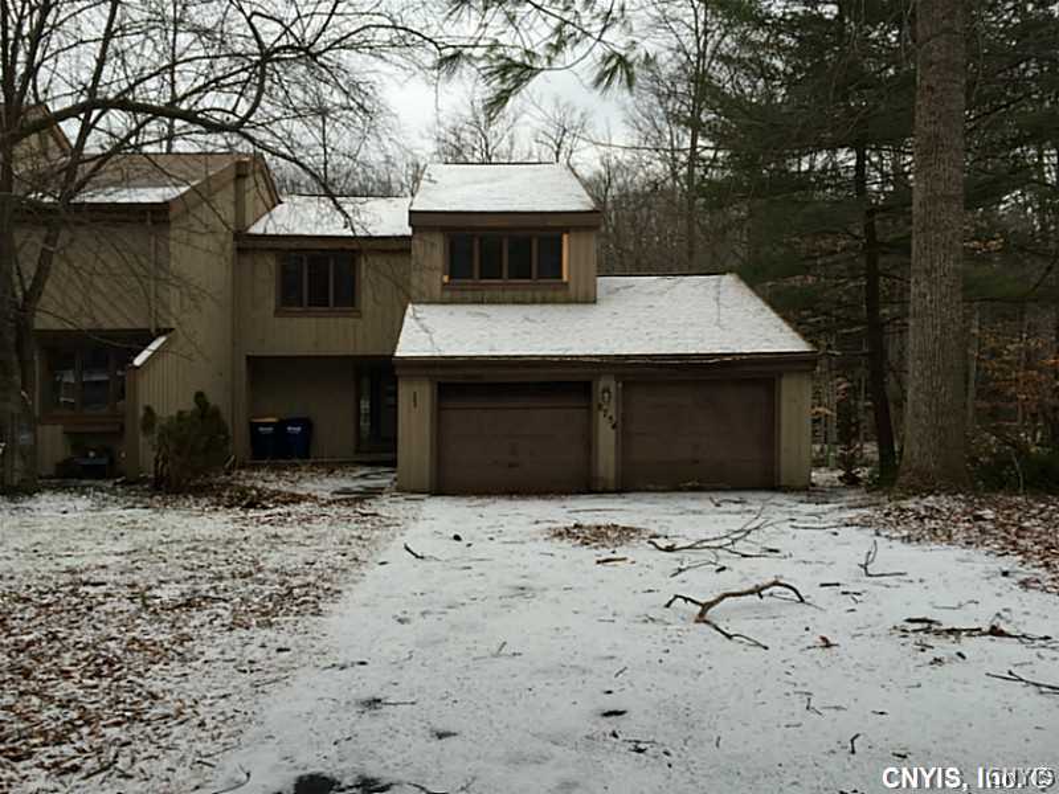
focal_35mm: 29
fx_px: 887
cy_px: 397
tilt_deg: -1.4
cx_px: 530
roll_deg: +1.1
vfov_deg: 48.2
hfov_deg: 61.7
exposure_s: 1/434
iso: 32
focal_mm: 4.15
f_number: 2.2
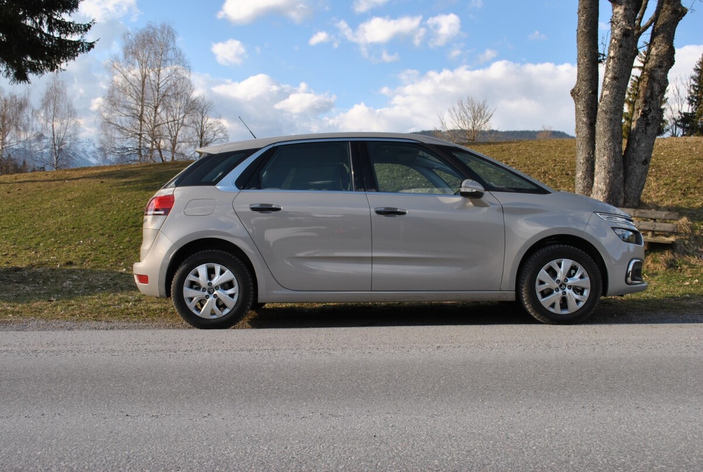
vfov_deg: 37.1
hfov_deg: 53.0
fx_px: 705
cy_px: 236
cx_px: 352
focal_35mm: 36
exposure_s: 1/200
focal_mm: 24
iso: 100
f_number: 7.1
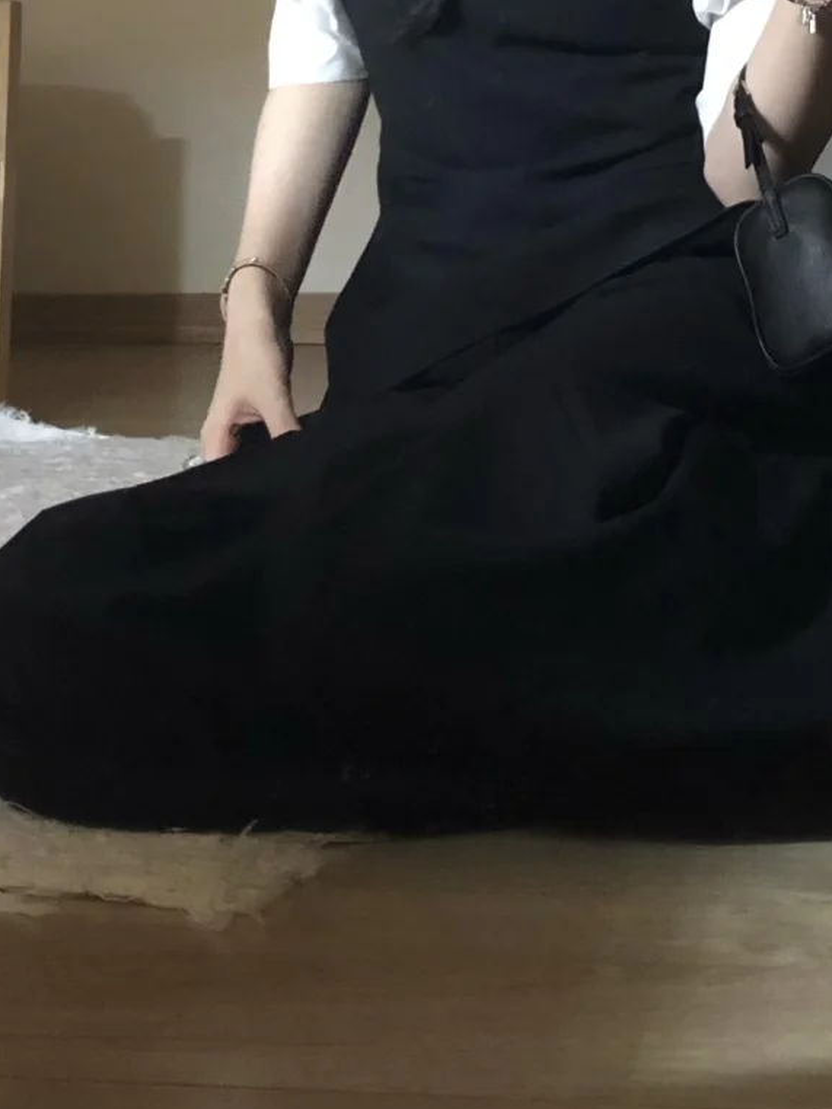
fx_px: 1698
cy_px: 80
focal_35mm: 53
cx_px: 656
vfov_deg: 33.9
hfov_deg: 27.0
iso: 125
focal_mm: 3.99
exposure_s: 1/4
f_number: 1.8
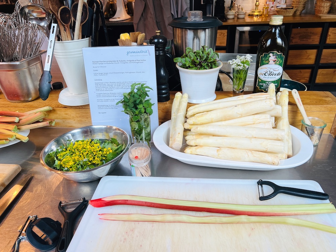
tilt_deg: -30.1
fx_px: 252
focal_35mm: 26
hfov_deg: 67.3
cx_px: 168
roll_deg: +2.8
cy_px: 126
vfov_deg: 53.1
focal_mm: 5.7
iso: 50
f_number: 1.5
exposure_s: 1/100
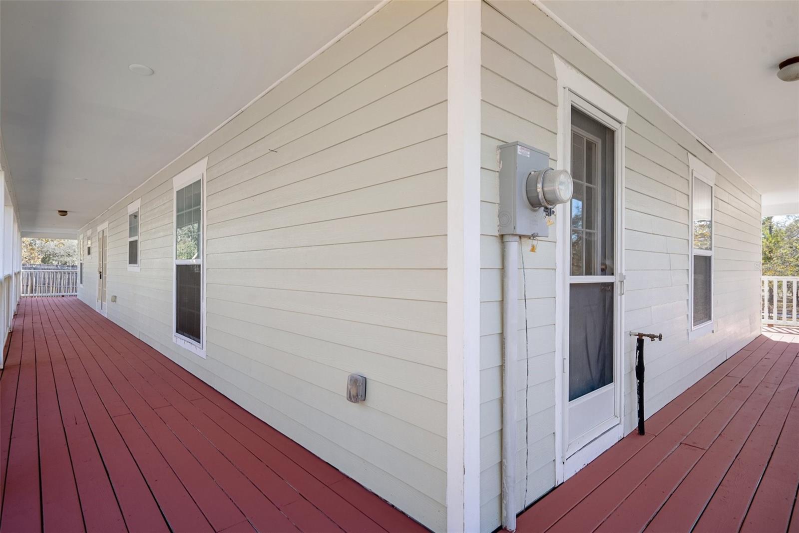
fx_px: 377
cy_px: 266
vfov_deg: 70.4
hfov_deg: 93.3
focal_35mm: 17
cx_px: 400
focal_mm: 17
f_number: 8
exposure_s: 1/160
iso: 320
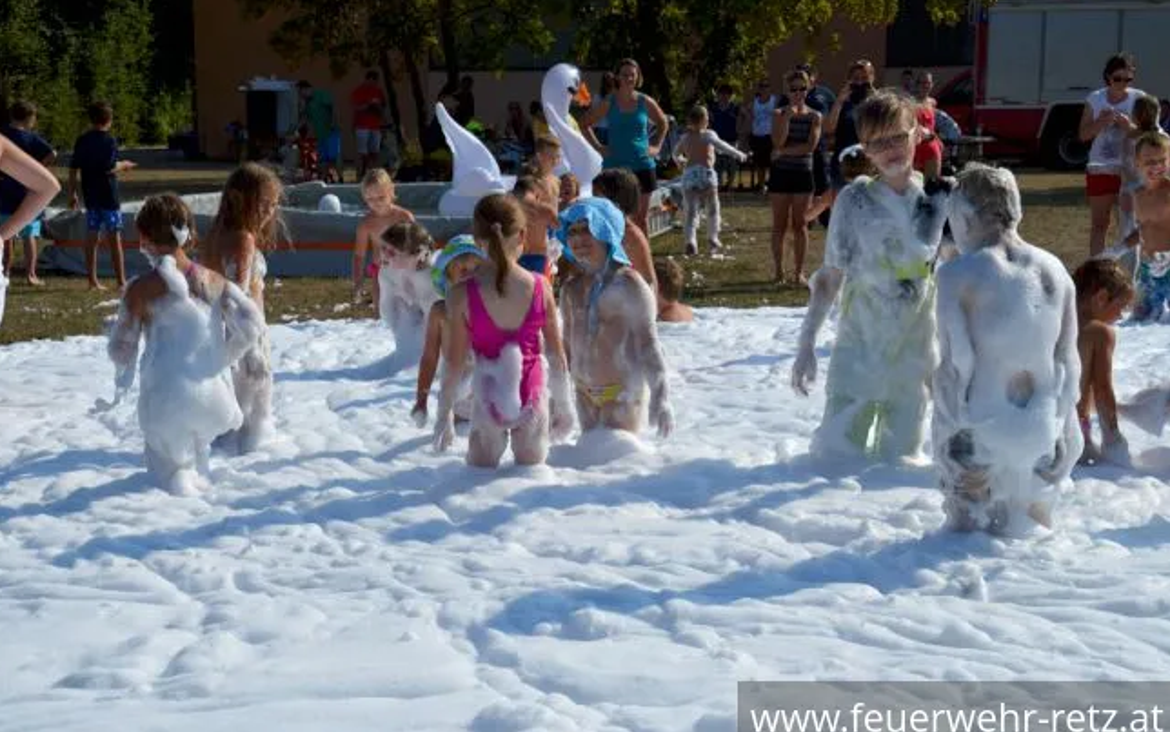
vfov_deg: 16.3
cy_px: 369
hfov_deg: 25.8
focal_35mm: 80
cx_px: 585
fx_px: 2552
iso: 100
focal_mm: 52
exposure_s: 1/400
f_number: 10
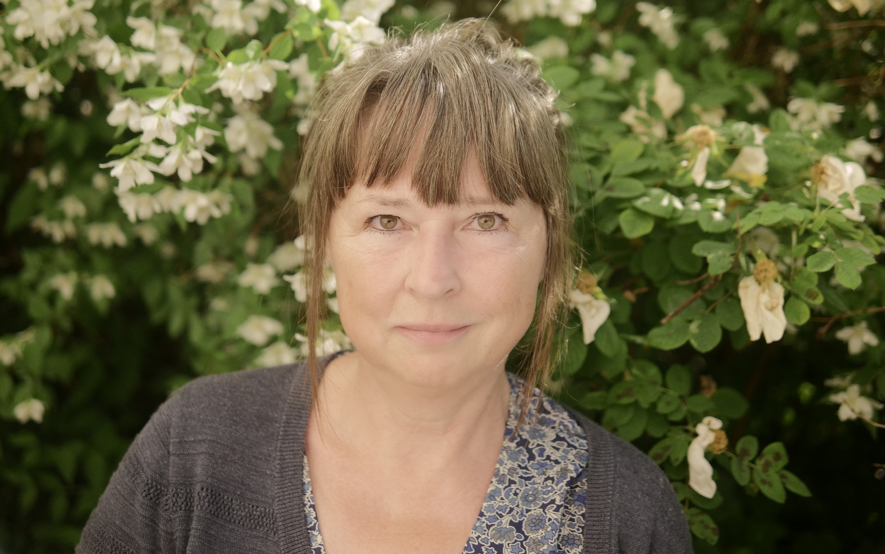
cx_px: 441
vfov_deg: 23.9
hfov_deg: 37.5
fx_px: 1303
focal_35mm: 54
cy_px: 219
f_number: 1.4
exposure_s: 1/3200
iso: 800
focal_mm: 25
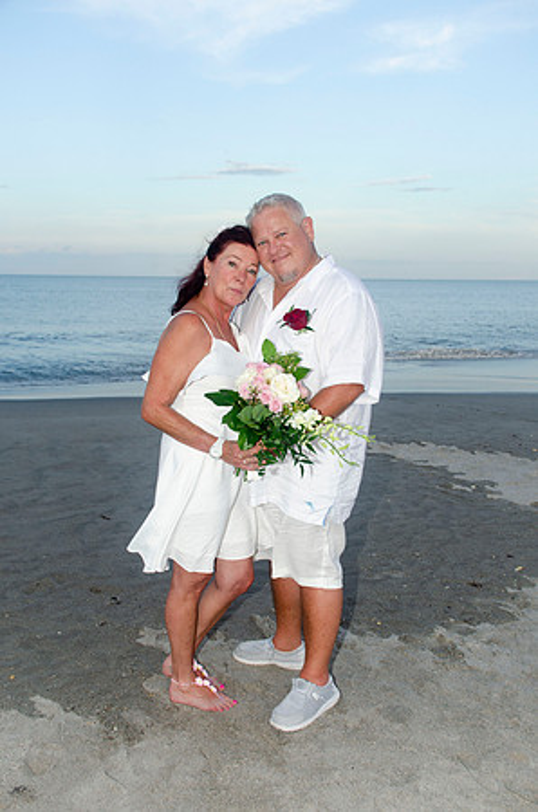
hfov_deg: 36.7
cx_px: 269
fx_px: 811
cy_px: 406
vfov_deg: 53.2
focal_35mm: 36
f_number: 6.3
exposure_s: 1/250
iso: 200
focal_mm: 24
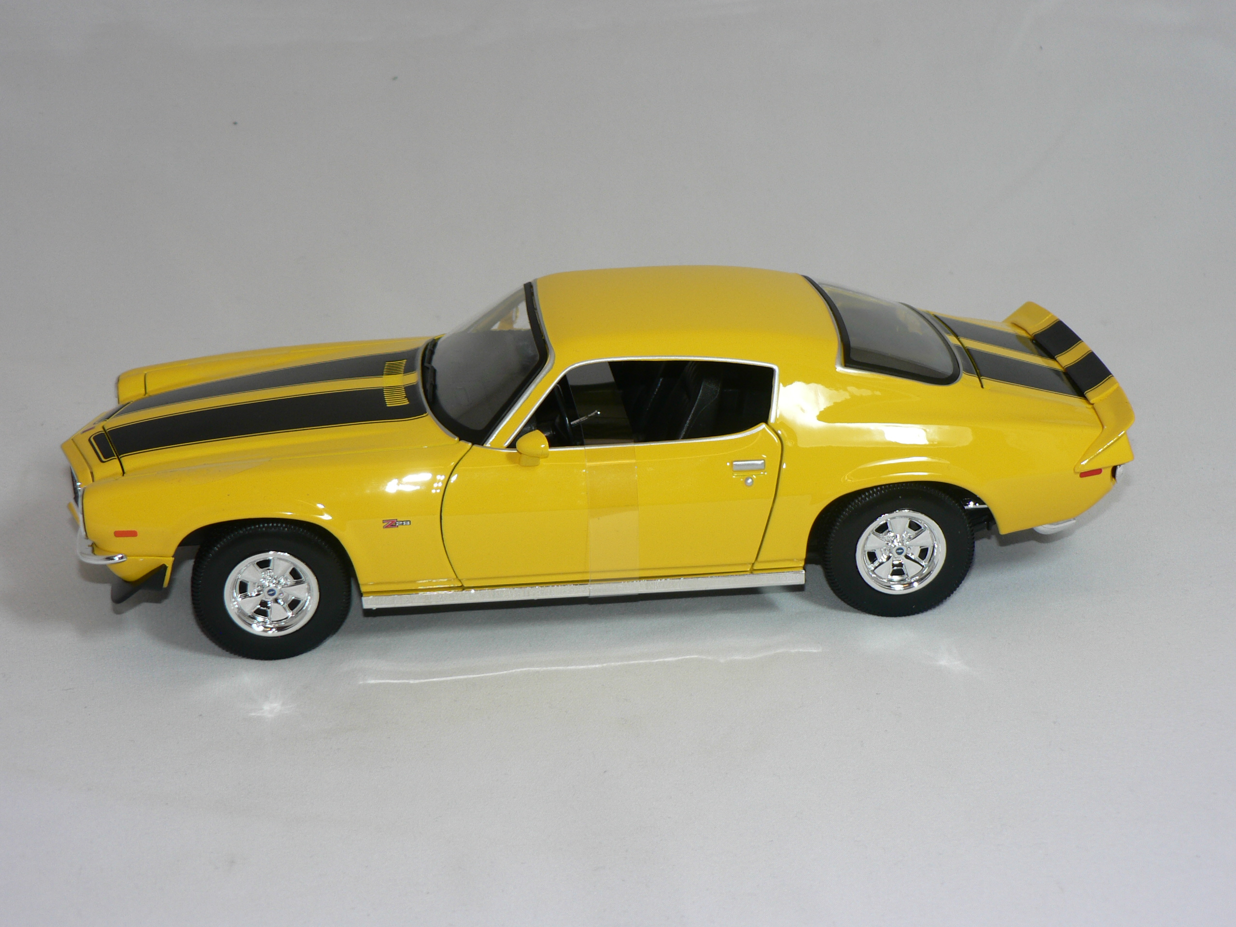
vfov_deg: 24.0
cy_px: 464
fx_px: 2178
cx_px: 618
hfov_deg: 31.7
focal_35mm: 61
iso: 80
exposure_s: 1/60
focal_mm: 10.2
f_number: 3.2
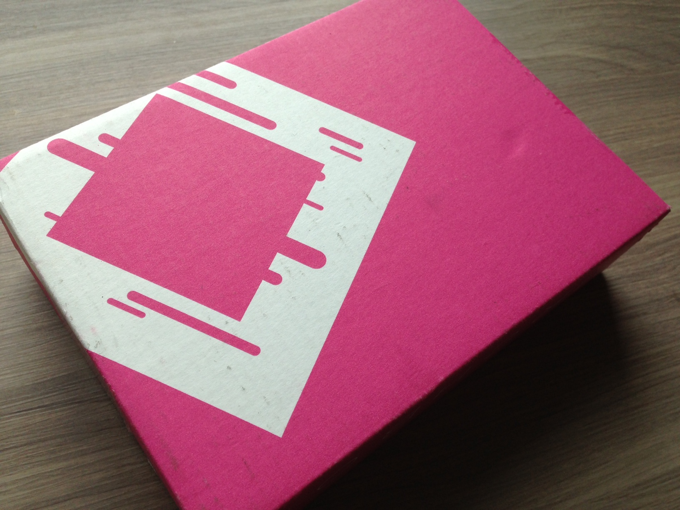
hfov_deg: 55.4
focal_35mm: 33
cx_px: 340
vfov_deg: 42.9
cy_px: 255
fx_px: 648
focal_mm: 4.13
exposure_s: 1/60
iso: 64
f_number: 2.4
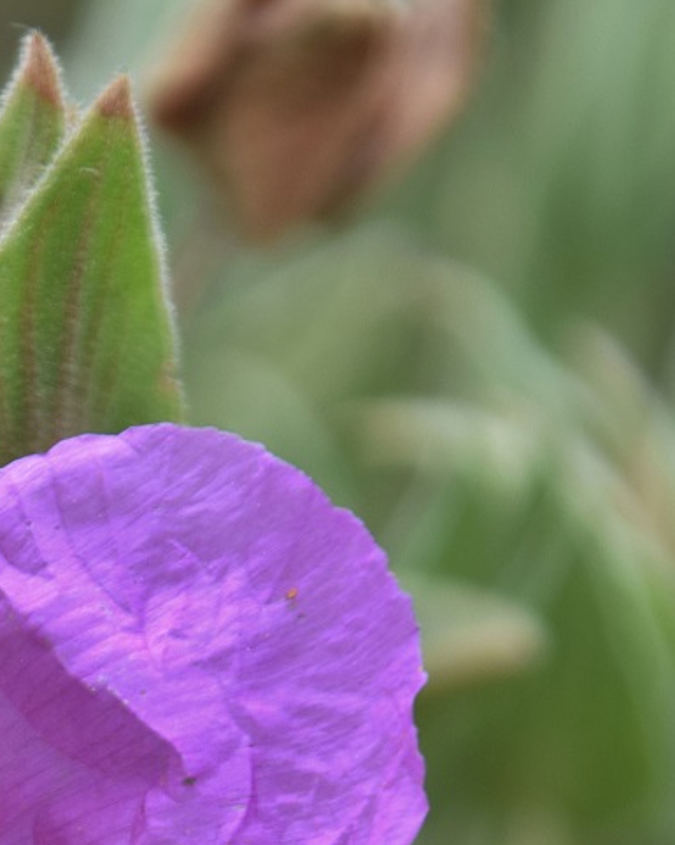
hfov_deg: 1.8
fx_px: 21921
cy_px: 920
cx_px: -128
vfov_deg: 2.2
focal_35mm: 877
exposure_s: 1/500
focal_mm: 200
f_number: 6.3
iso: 400
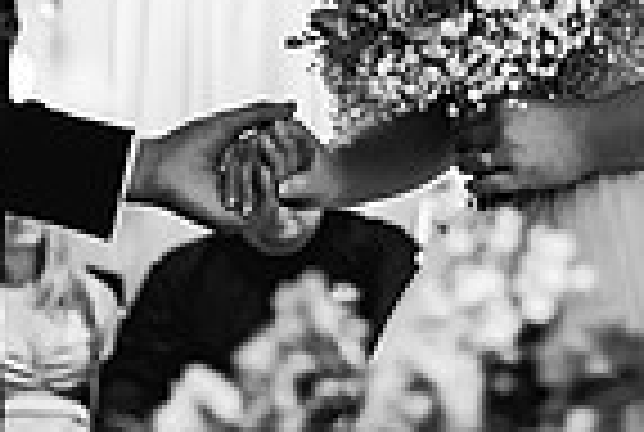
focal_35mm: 146
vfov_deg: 9.2
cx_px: 527
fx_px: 2617
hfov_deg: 13.9
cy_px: -205
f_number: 1.4
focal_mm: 35
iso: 2000
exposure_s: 1/250
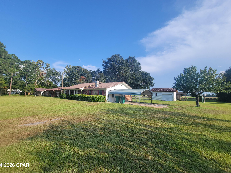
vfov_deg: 89.9
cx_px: 116
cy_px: 86
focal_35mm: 13
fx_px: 87
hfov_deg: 106.2
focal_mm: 2.2
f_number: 2.2
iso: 50
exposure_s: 1/1154
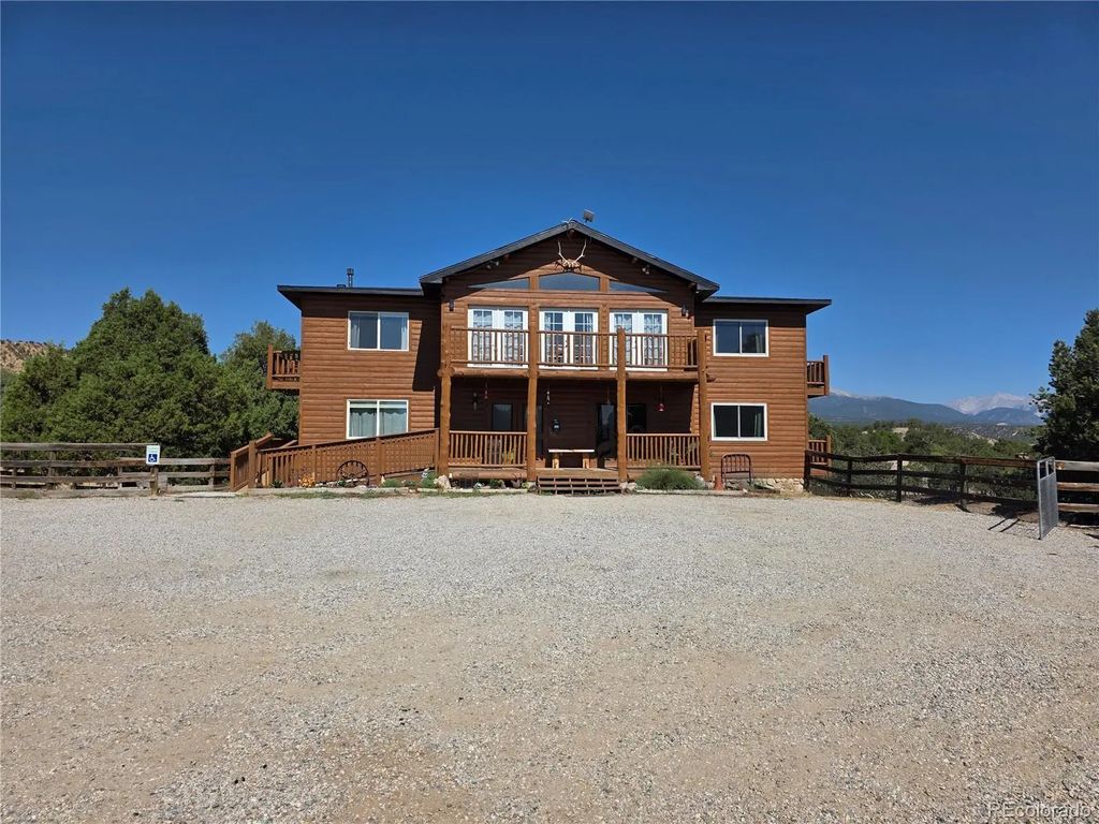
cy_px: 412
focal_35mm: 23
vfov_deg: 58.9
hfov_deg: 73.9
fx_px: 730
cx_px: 550
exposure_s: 1/7944
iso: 64
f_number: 1.7
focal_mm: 6.3
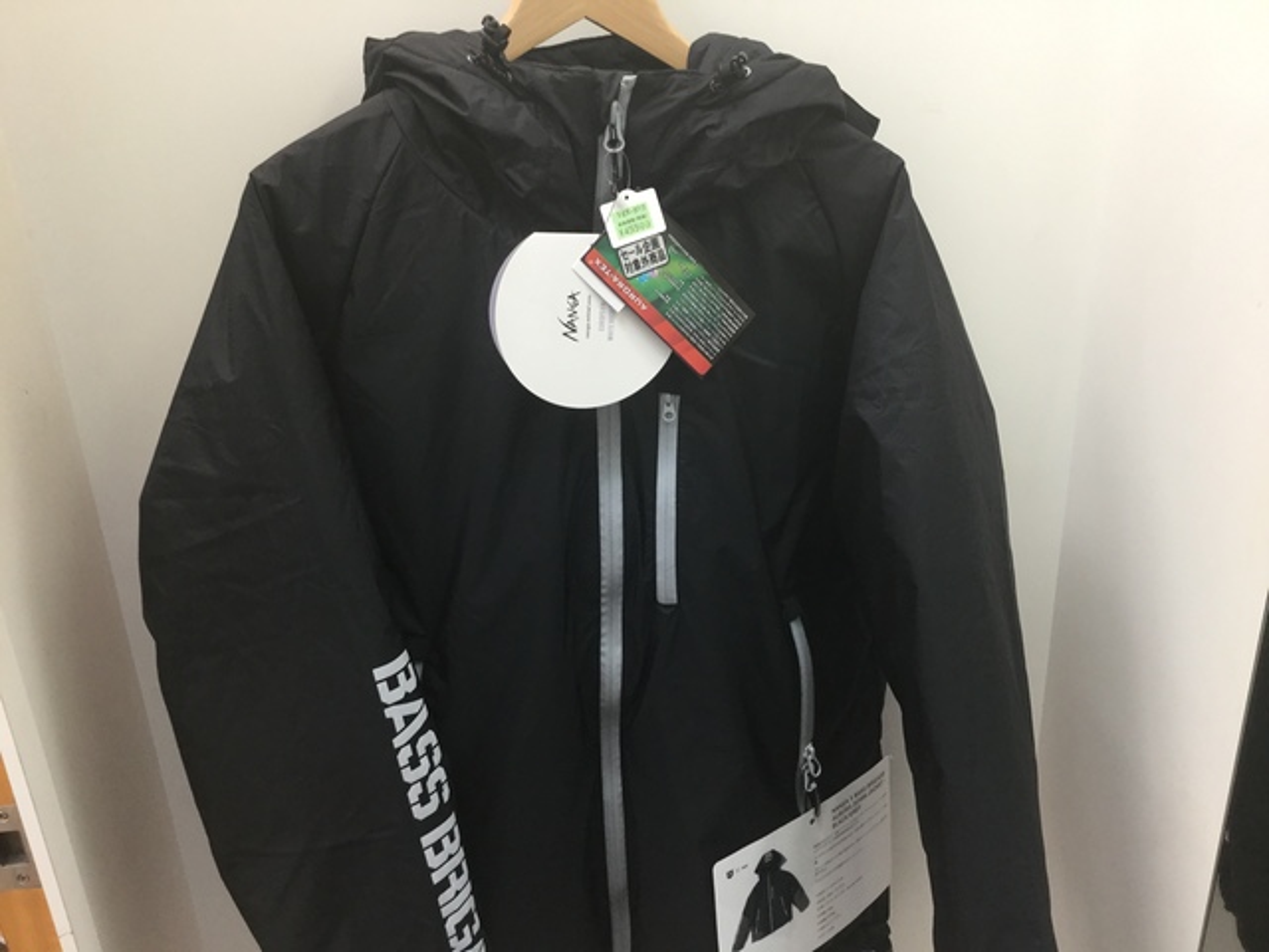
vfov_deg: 45.4
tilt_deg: -22.6
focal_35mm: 31
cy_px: 476
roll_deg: +1.1
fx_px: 1136
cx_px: 634
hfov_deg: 58.4
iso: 100
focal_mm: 3.3
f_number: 2.4
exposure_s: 1/33
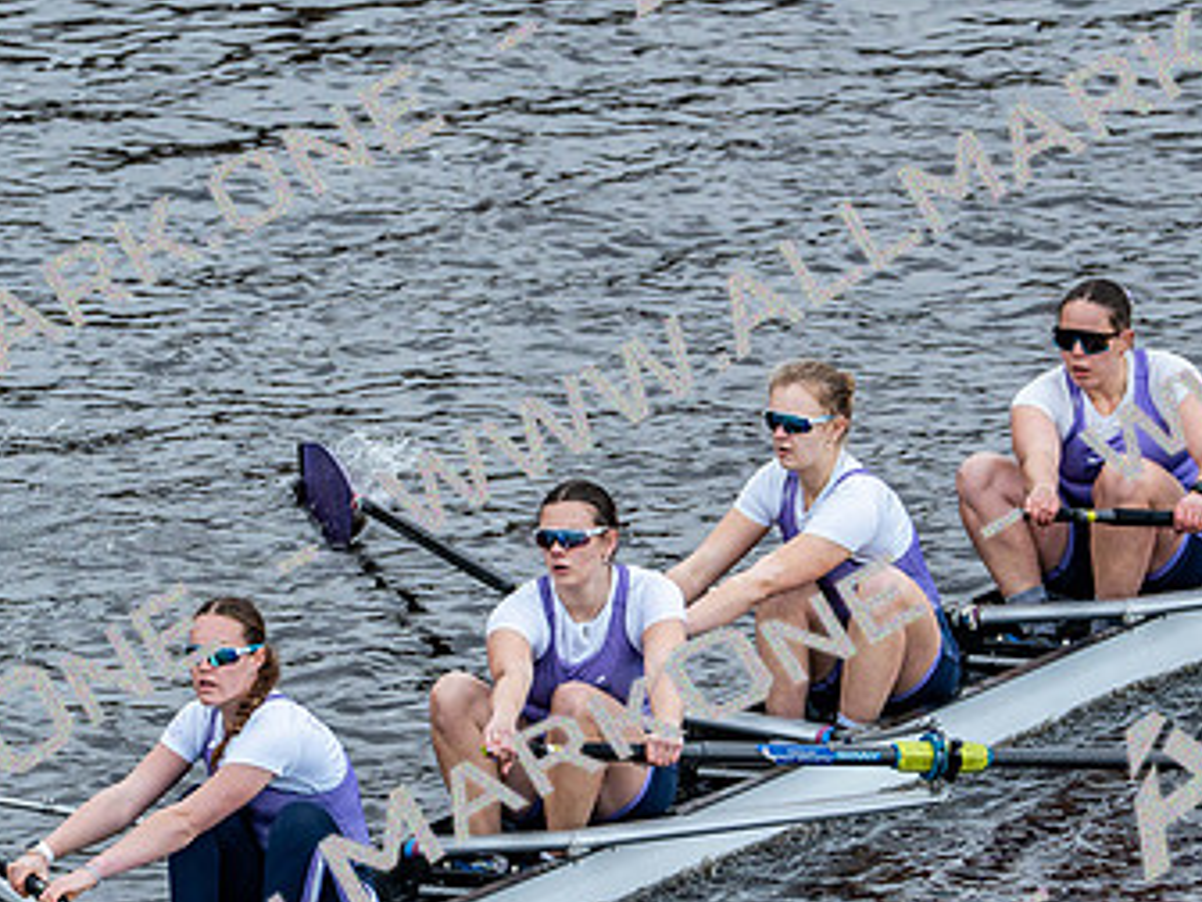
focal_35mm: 750
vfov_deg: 2.0
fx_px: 26043
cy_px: 542
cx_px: 819
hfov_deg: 2.6
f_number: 6.3
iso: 1600
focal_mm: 452
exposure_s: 1/1250
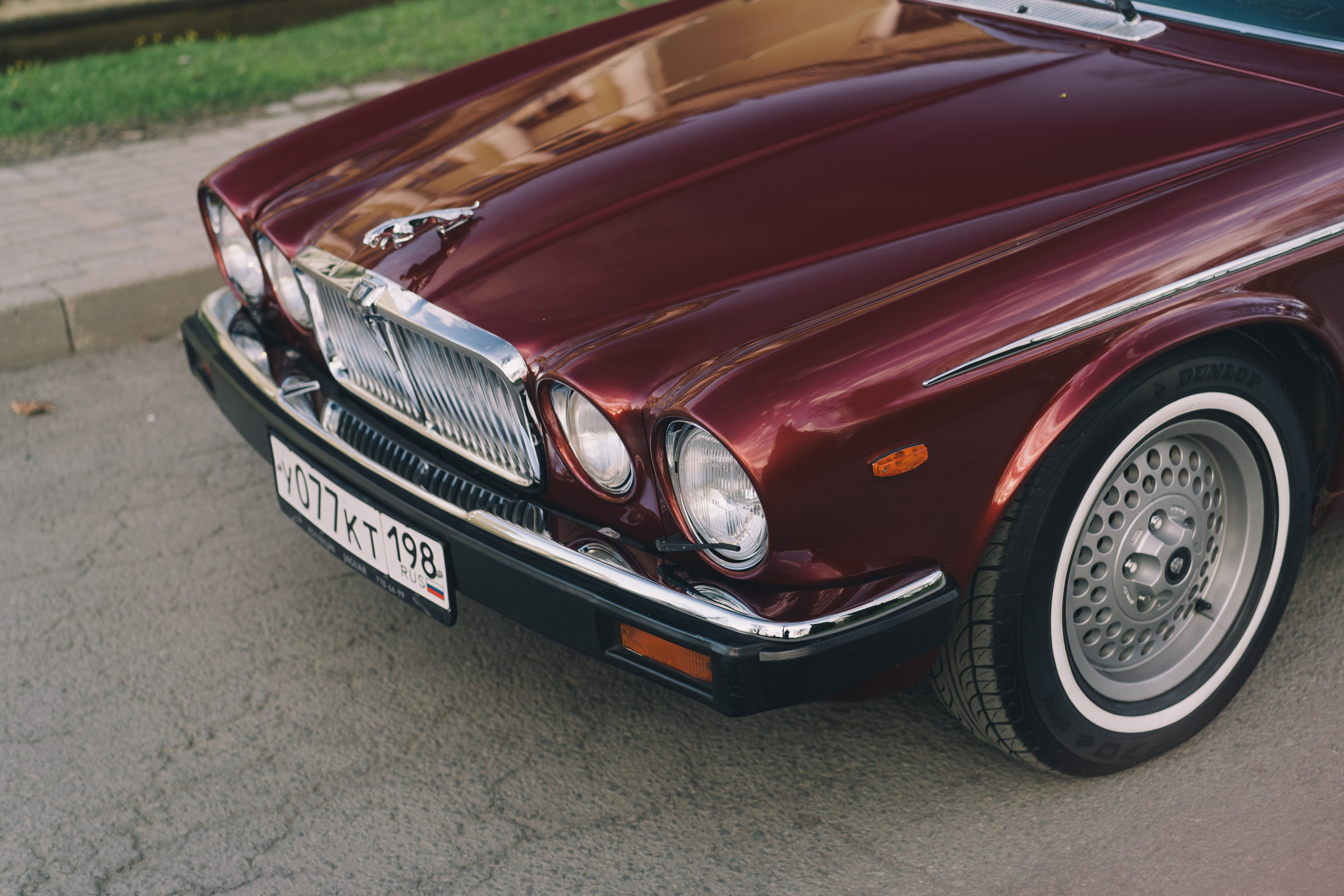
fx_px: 2053
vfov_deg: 24.6
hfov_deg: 36.2
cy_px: 448
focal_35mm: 55
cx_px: 672
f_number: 2.8
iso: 800
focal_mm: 55
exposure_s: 1/640
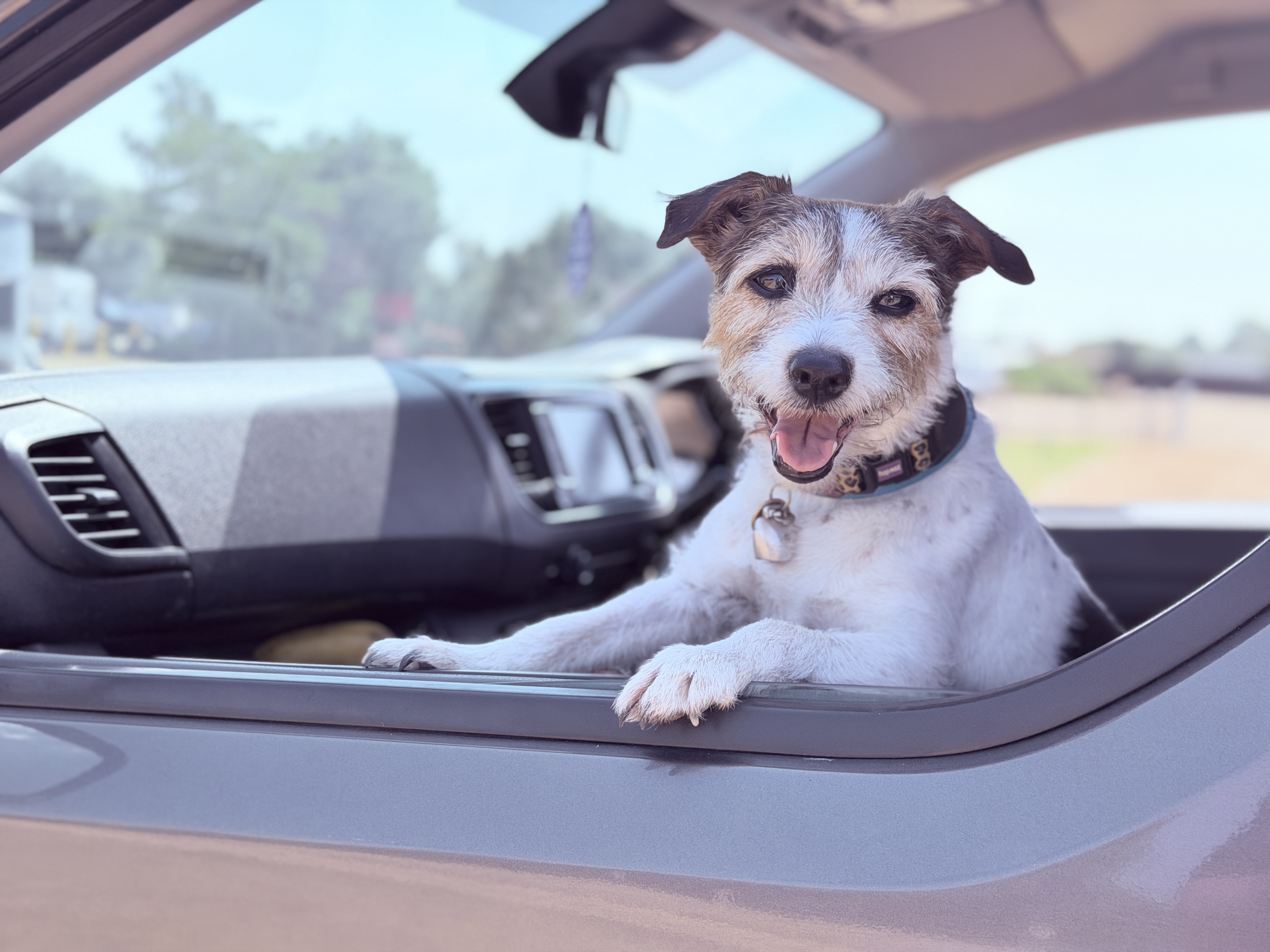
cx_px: 635
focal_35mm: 48
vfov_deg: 30.3
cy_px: 476
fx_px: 1761
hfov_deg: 39.7
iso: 64
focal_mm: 6.76
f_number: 1.78
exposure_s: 1/1715
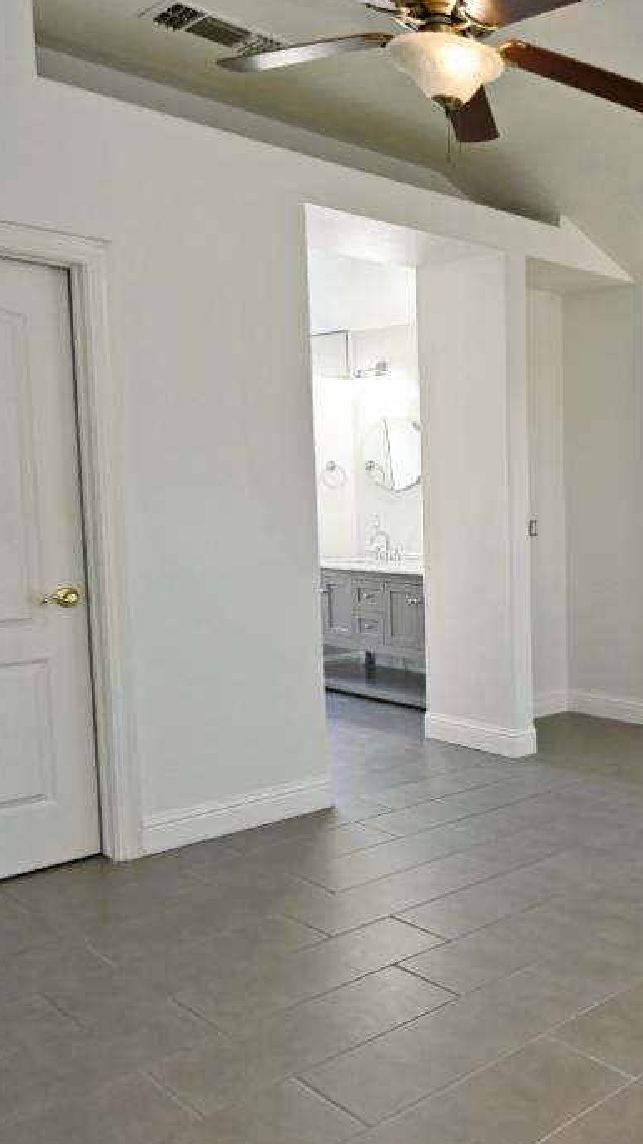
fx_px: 971
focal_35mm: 32
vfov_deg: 61.0
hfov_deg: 30.0
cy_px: 584
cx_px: 815
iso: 360
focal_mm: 14
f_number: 4
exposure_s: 1/60
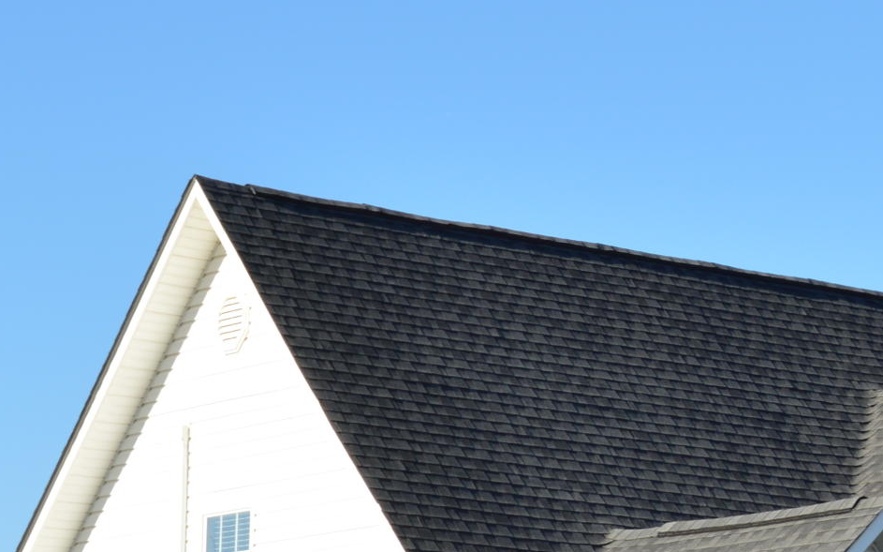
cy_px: 559
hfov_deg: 13.4
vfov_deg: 8.7
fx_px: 3624
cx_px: 1125
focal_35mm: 151
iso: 100
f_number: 8
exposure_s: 1/200
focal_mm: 31
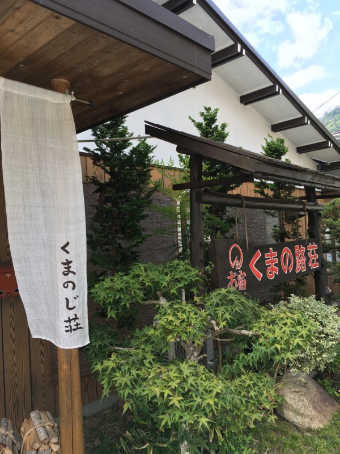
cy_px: 227
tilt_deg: +1.2
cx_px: 170
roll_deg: +3.2
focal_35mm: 29
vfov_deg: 61.7
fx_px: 380
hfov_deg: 48.2
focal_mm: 4.15
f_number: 2.2
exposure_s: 1/166
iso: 25
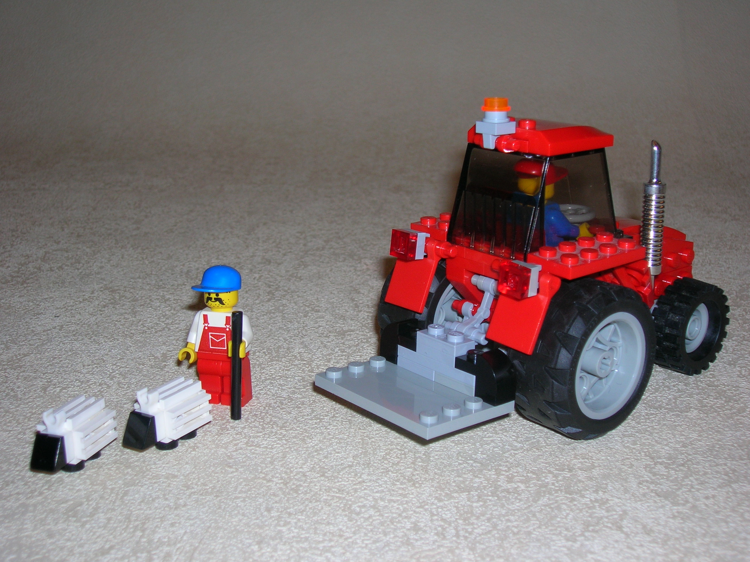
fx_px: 997
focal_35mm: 46
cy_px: 281
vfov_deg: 31.5
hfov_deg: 41.2
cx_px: 375
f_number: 3.2
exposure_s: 1/60.1
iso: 50
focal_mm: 7.7
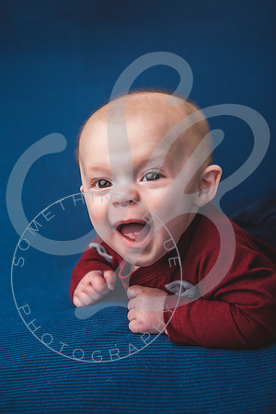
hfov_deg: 28.1
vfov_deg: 41.1
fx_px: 552
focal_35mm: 48
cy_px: 207
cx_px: 138
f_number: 4
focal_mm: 48
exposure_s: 1/250
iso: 100
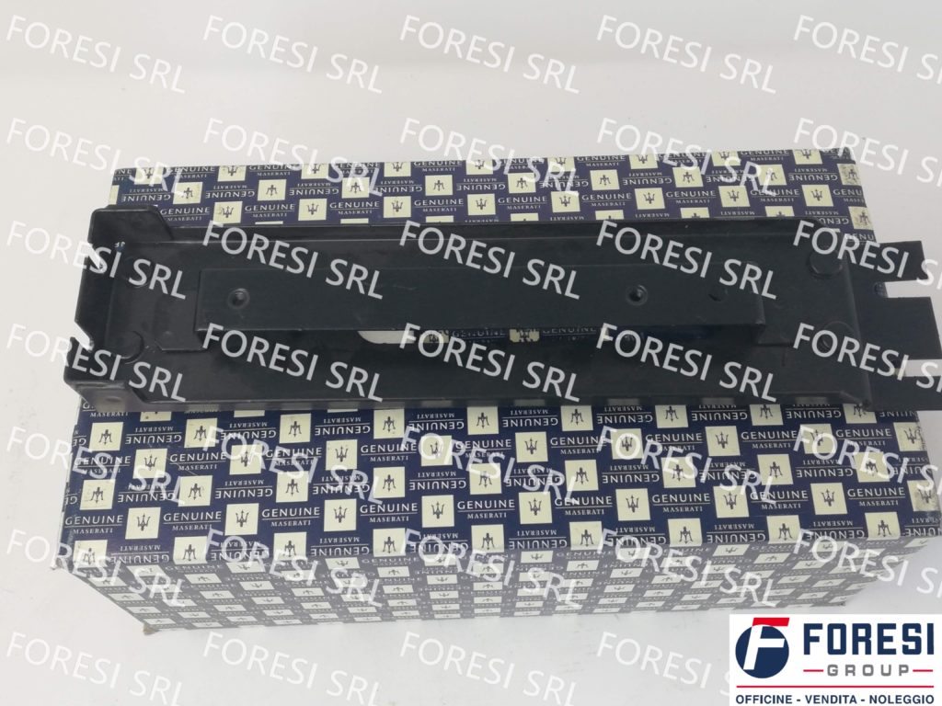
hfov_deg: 51.4
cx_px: 471
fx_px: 980
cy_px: 353
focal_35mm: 36
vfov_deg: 39.7
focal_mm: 3.81
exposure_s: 1/100
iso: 100
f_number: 2.2
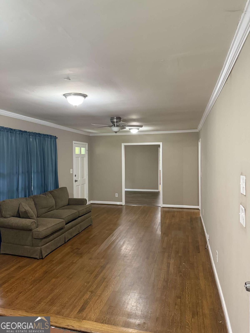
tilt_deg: -1.8
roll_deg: +0.3
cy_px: 166
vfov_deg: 71.6
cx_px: 125
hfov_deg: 56.8
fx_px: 231
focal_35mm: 24
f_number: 1.78
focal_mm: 6.76
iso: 640
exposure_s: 1/60
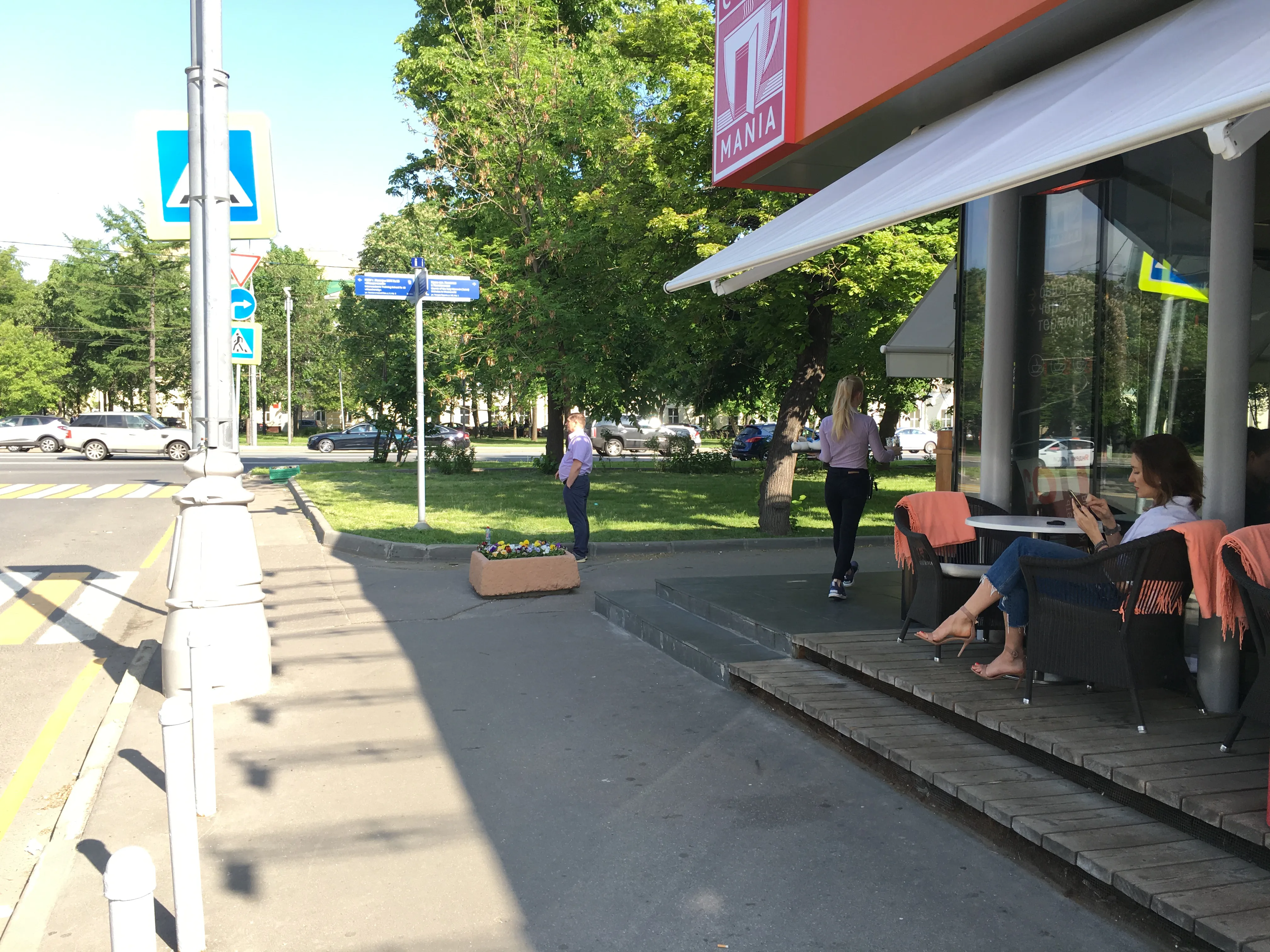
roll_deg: -1.7
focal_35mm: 29
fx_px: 1064
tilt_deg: -0.9
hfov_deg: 61.7
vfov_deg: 48.2
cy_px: 476
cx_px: 635
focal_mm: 4.15
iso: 25
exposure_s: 1/354
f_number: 2.2
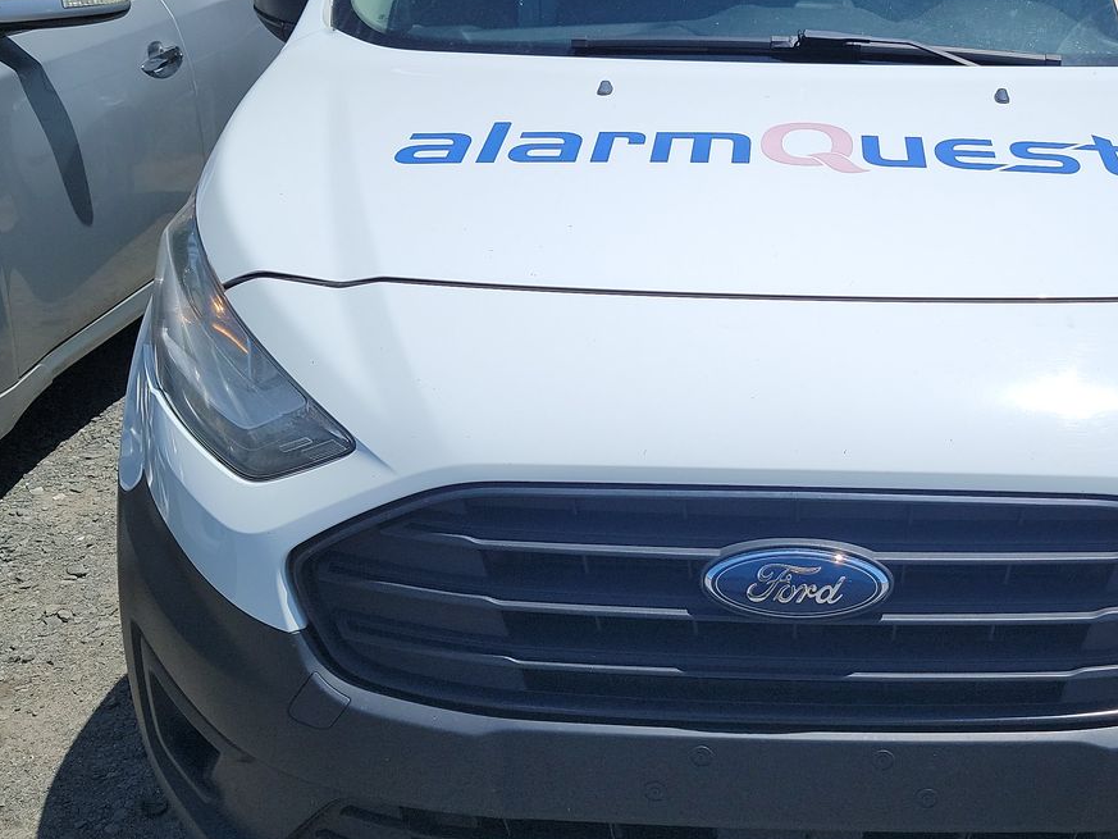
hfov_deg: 42.2
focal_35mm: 44
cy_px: 368
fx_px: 1421
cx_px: 770
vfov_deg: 32.8
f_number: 1.8
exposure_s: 1/1676
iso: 50
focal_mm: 6.7
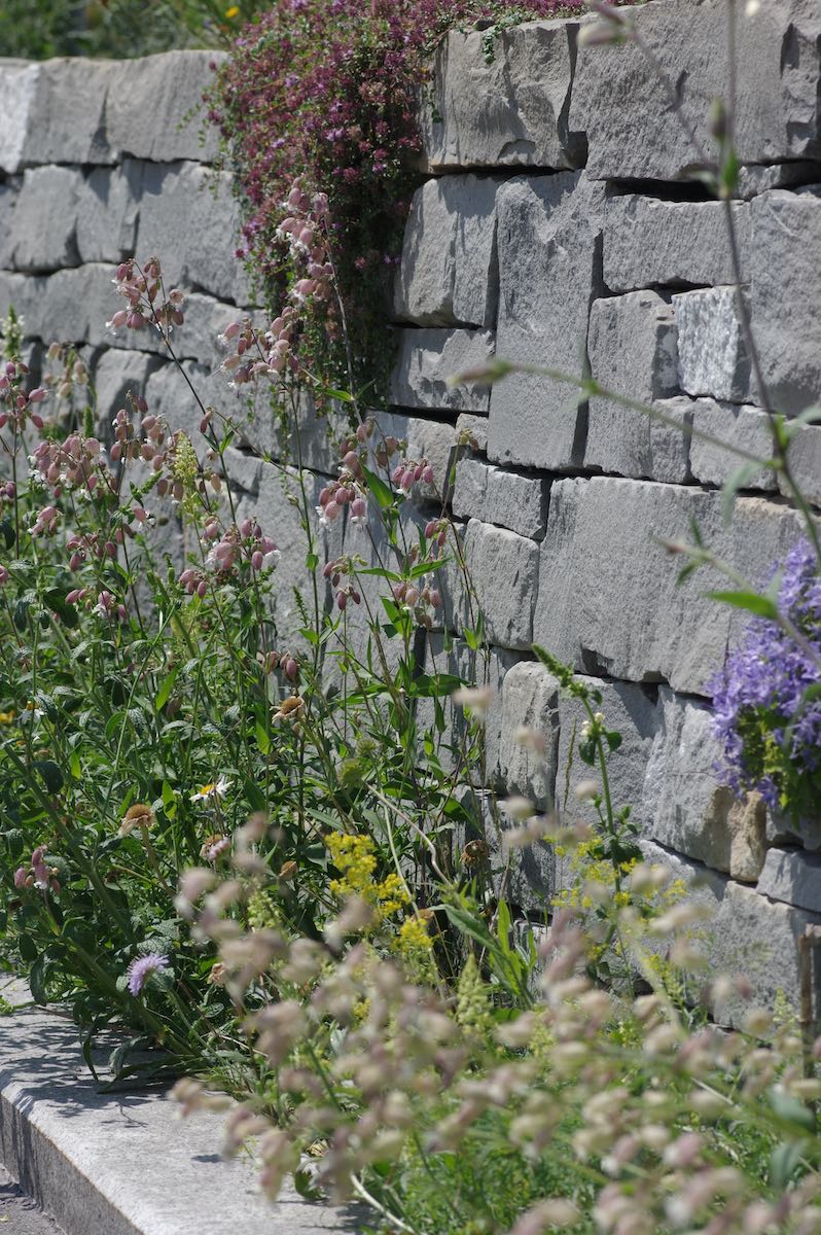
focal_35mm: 150
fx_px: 5140
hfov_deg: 9.1
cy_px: 618
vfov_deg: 13.7
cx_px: 410
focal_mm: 100
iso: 400
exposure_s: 1/800
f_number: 9
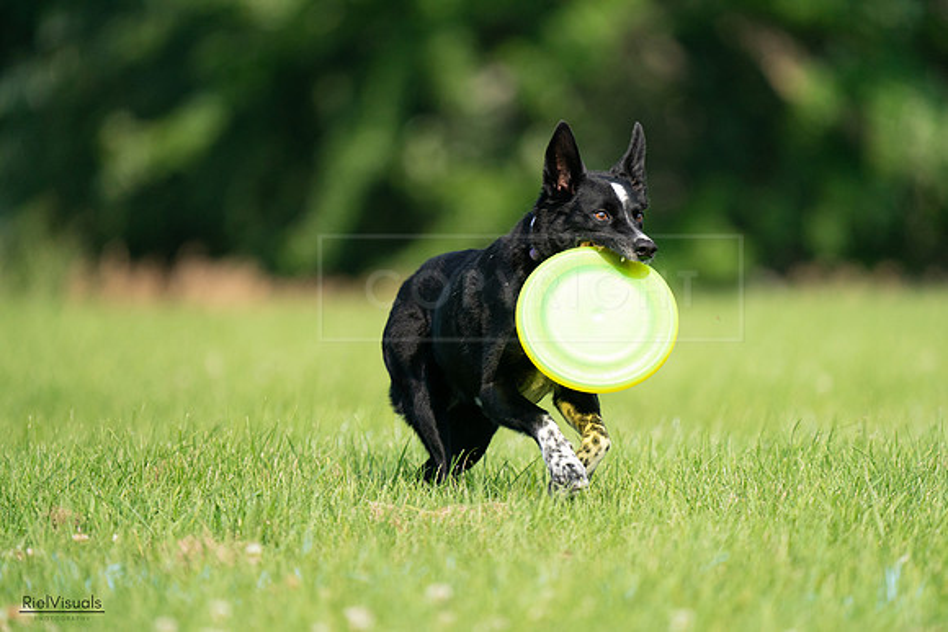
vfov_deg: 2.3
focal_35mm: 600
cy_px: 316
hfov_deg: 3.4
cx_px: 474
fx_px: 15803
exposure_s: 1/4000
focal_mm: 600
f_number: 6.3
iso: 2000
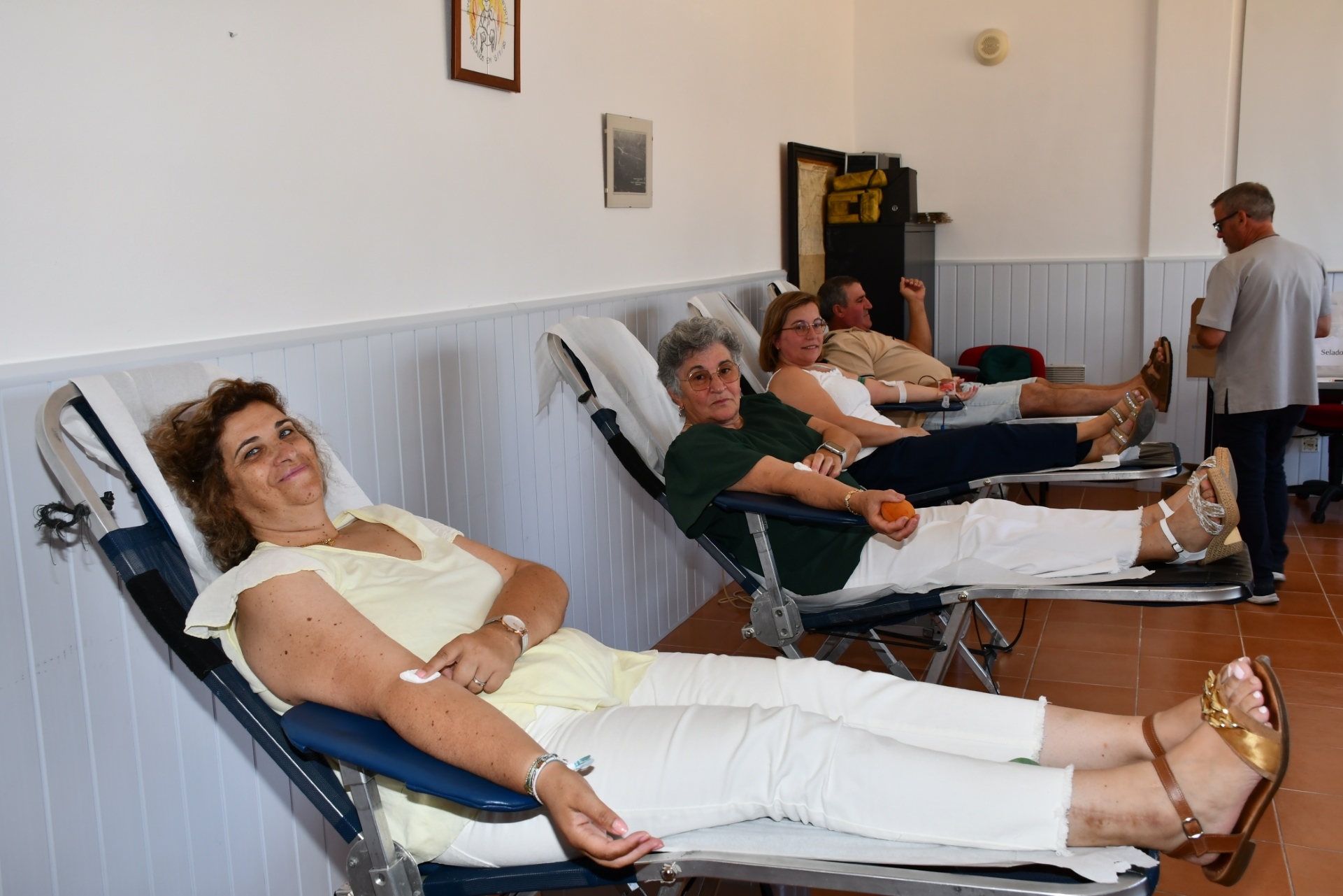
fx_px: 1268
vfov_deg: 38.9
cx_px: 672
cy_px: 448
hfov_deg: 55.8
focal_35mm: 34
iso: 200
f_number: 5.6
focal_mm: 23
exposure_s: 1/100
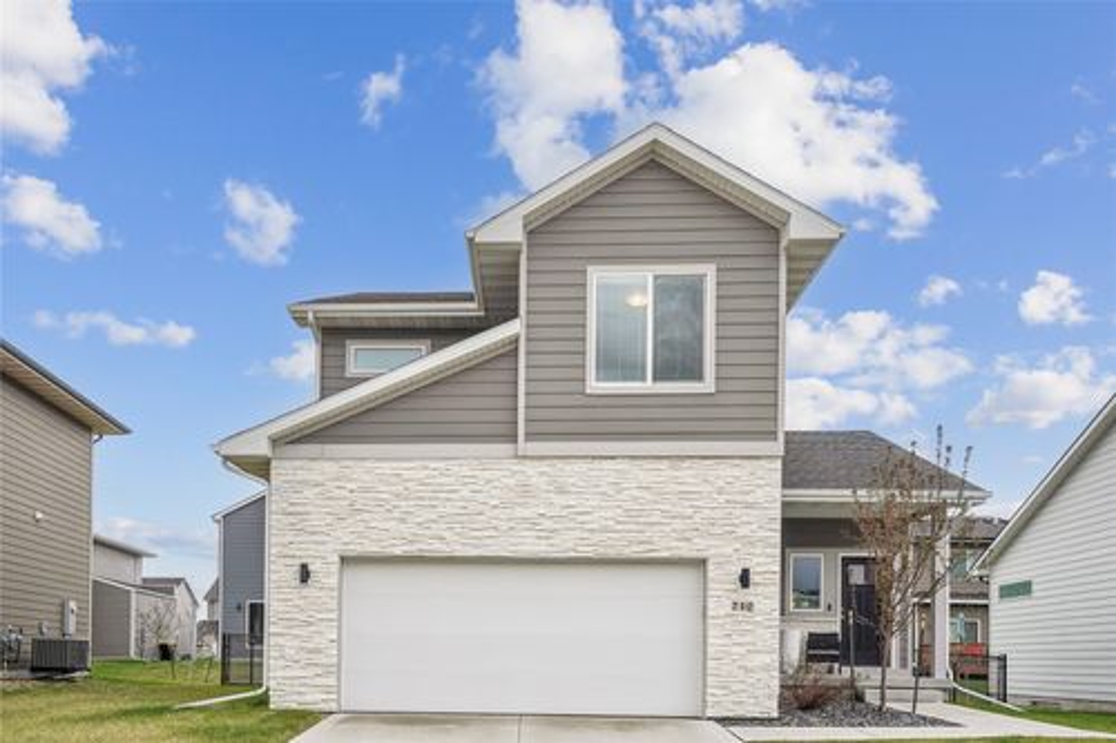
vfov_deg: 43.6
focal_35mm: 30
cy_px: 372
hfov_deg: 61.9
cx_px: 558
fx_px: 930
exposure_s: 1/800
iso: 400
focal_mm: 30
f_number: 9
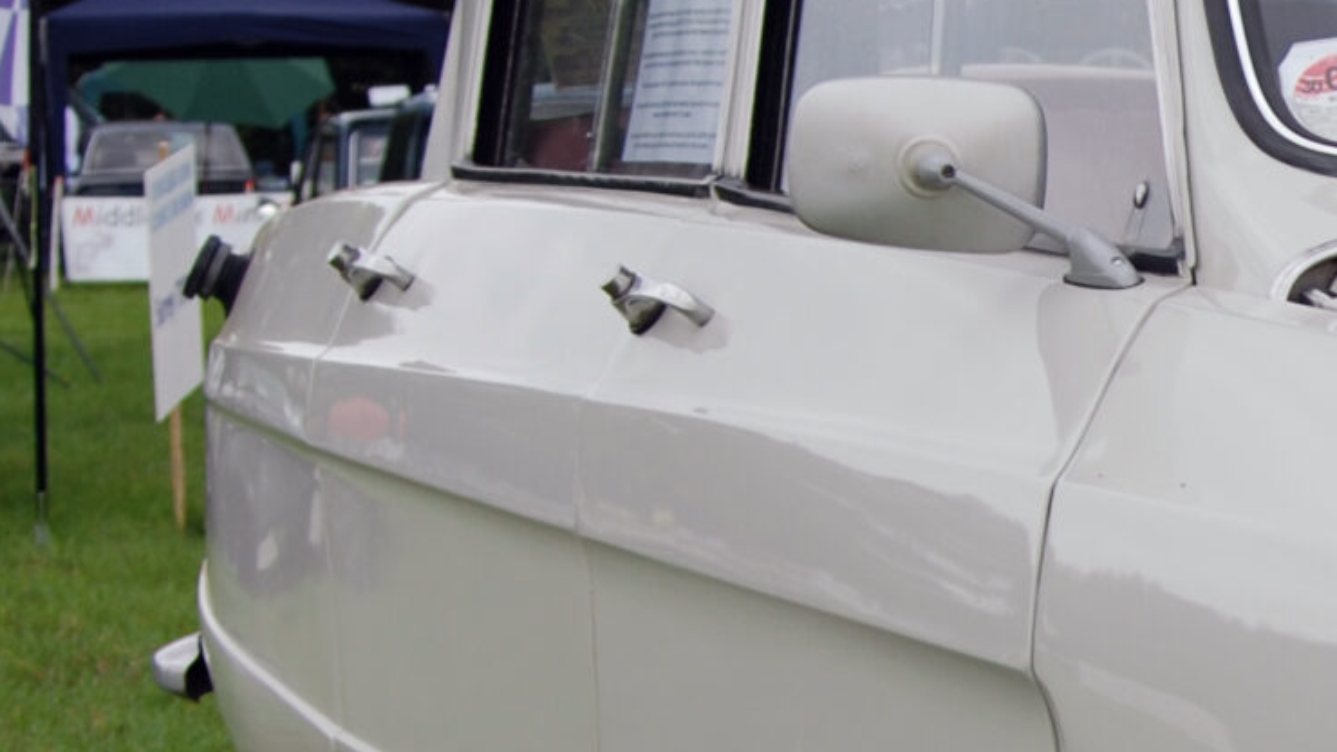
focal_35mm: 169
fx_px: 5984
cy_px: 770
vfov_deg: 7.2
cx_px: 2206
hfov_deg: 12.0
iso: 100
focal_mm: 31
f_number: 5
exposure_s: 1/125
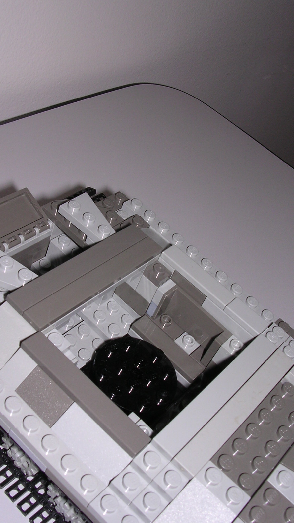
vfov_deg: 48.4
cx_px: 135
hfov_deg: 28.3
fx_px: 582
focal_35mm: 42
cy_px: 263
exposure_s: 1/60.1
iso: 100
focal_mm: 5.8
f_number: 5.6
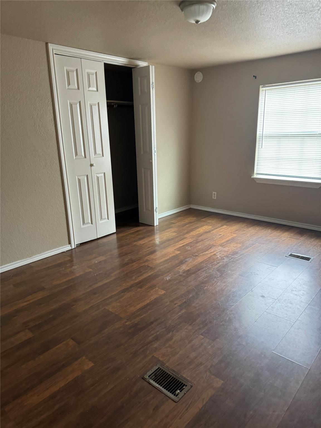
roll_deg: +2.1
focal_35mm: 24
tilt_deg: -15.8
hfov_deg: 56.8
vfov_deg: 71.6
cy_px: 214
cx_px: 160
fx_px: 297
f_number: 1.78
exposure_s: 1/60
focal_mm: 6.76
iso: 500
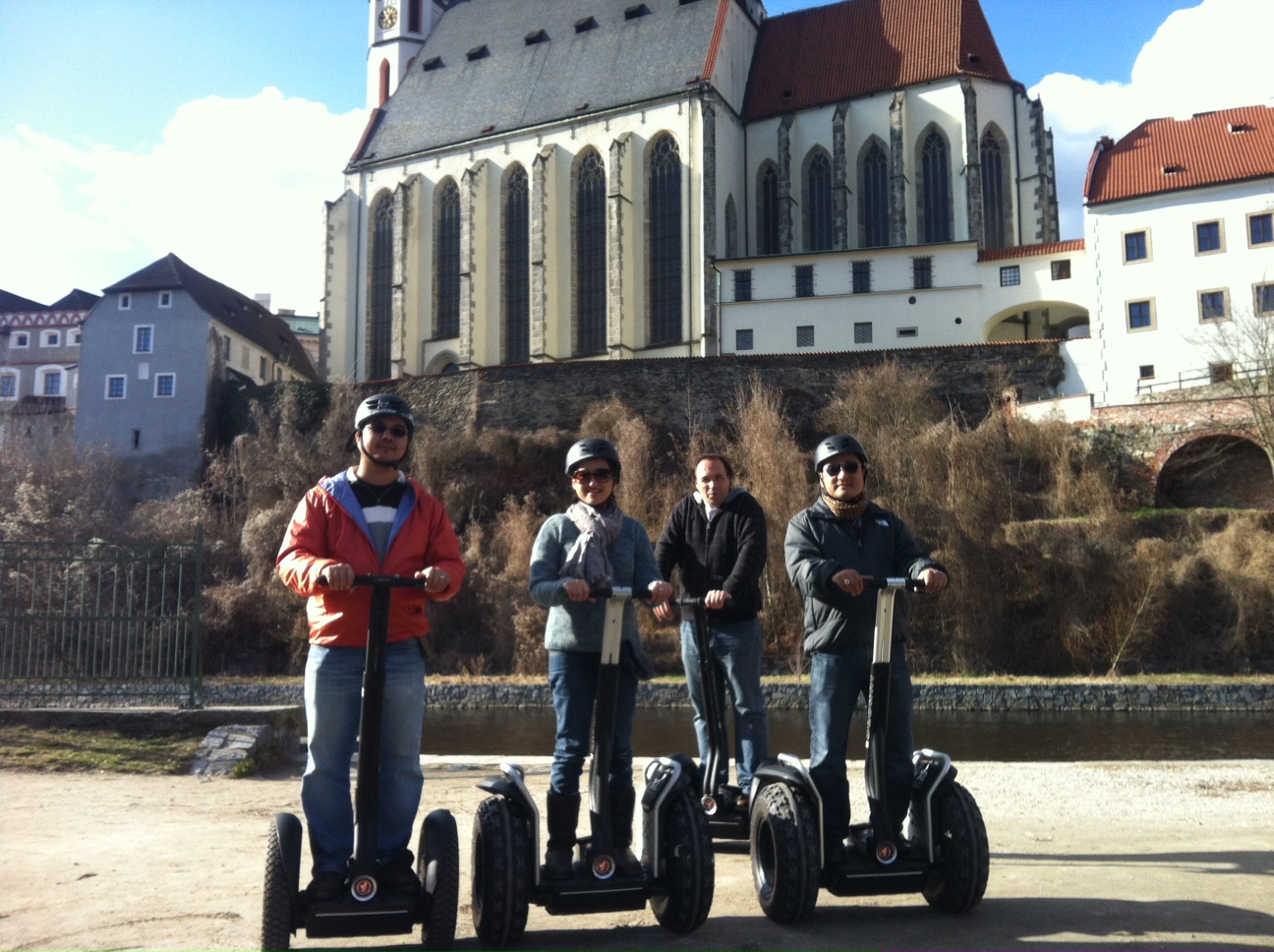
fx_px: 1286
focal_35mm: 35
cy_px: 476
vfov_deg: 40.6
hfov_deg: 52.7
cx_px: 637
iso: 80
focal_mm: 3.85
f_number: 2.8
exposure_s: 1/580
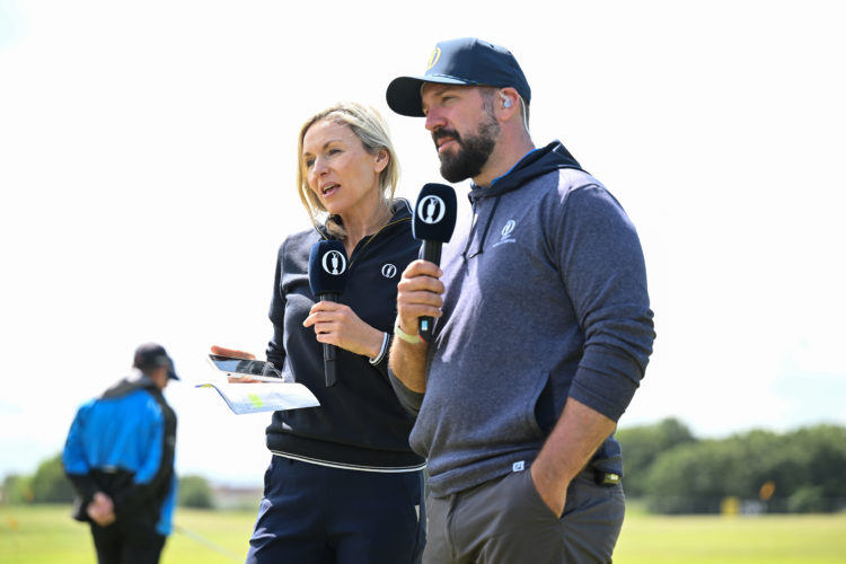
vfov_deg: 13.0
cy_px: 282
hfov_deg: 19.5
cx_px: 423
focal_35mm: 105
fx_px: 2467
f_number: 2.8
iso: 500
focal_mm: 105
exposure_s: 1/2500
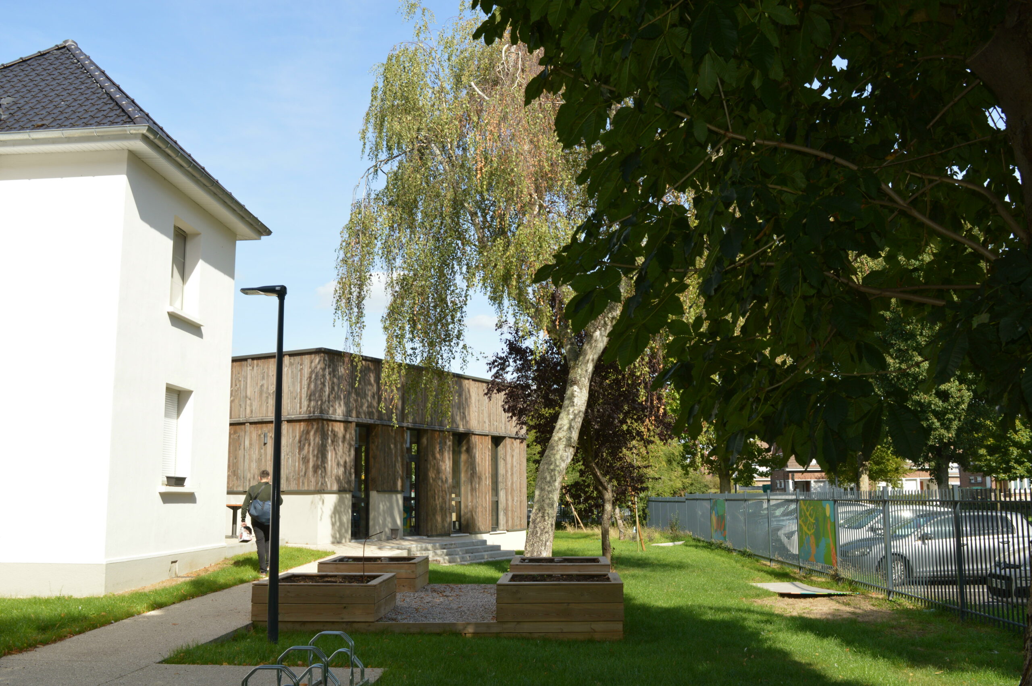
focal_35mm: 34
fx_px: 988
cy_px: 343
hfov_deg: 55.1
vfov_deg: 38.3
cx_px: 516
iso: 100
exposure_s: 1/200
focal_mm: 23
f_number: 8
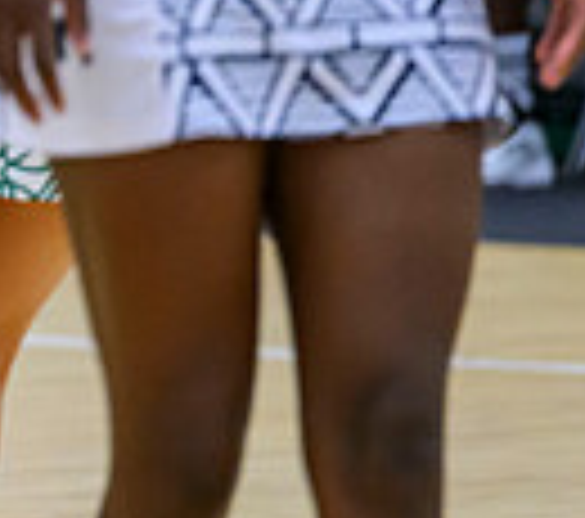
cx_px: -996
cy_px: -315
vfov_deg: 1.6
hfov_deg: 1.8
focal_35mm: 1005
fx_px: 18141
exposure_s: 1/1000
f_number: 3.2
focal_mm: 200
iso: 4000
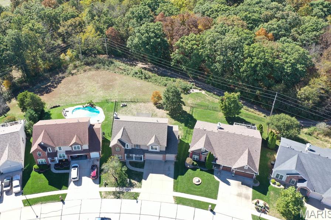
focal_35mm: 32
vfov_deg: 41.0
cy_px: 96
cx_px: 148
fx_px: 294
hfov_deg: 58.6
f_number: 4.5
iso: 100
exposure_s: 1/200
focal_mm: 10.26
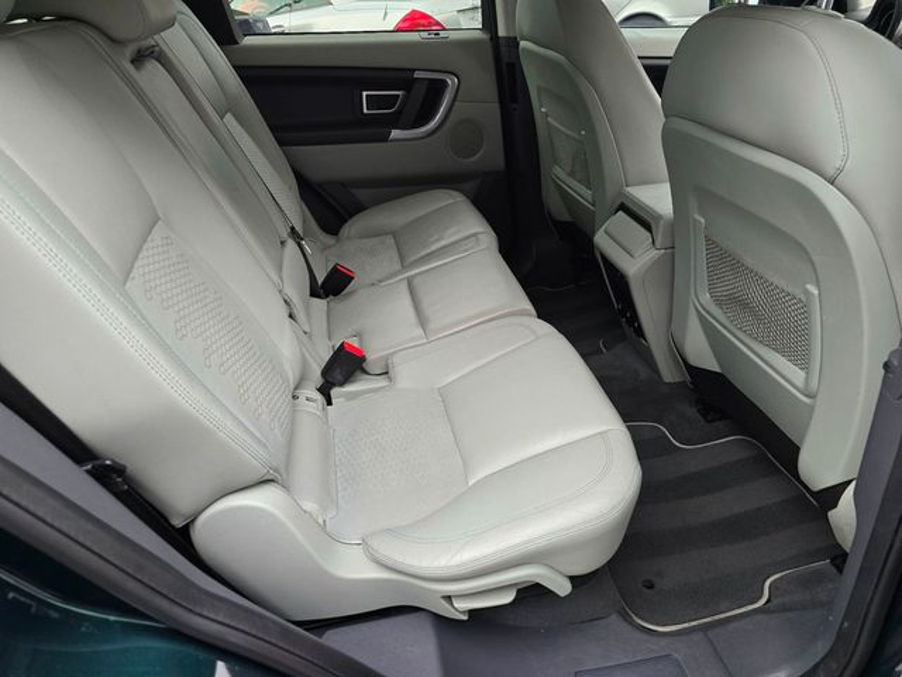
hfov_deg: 73.9
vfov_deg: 58.9
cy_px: 338
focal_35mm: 23
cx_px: 451
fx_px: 599
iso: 320
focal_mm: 6.3
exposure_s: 1/120
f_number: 1.7
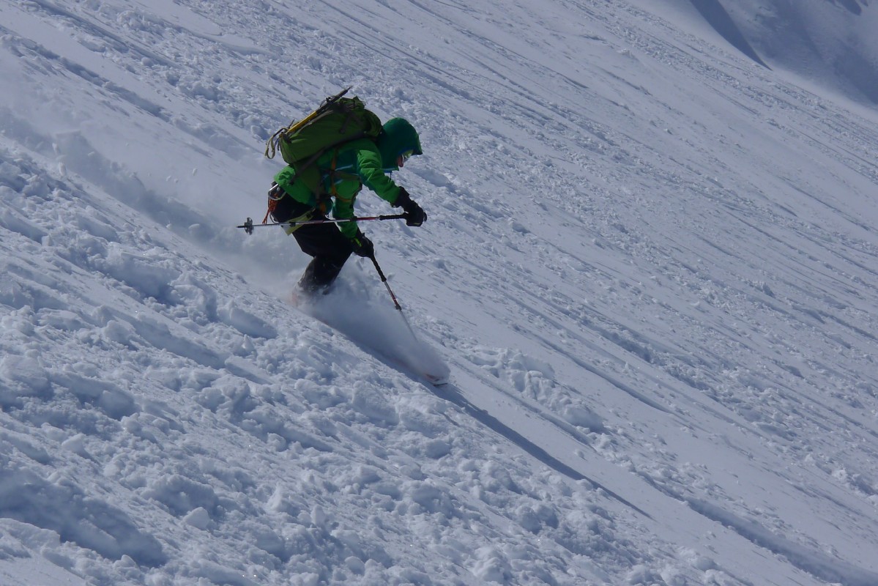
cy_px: 293
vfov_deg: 11.4
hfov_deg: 17.1
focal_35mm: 120
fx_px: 2927
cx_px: 439
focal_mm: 19.2
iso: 80
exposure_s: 1/1000
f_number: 8
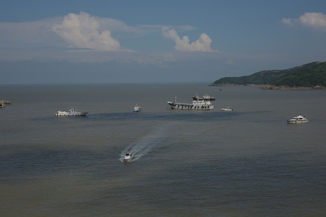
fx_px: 453
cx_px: 163
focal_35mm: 50
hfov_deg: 39.6
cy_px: 108
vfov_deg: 27.0
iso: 125
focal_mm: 50
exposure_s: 1/500
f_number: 11
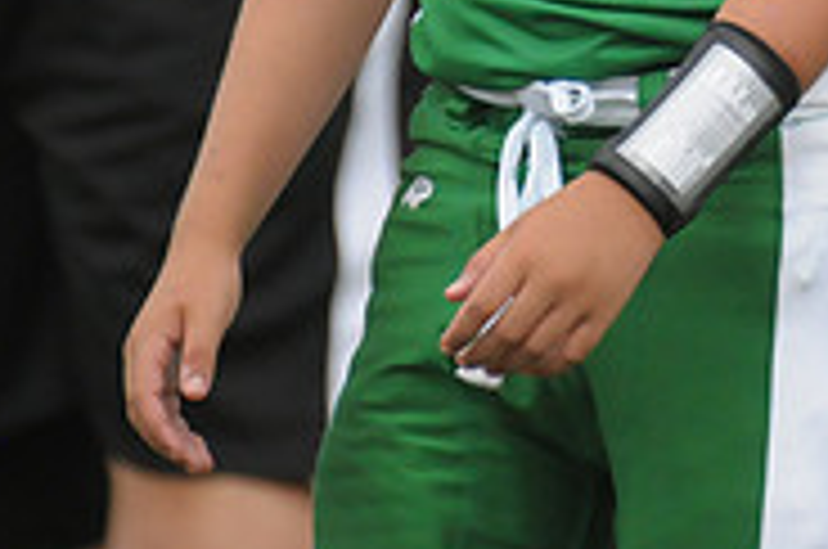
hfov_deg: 1.1
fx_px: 43394
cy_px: -281
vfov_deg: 0.7
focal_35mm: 1890
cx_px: 702
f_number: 4
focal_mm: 400
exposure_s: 1/4000
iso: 1600
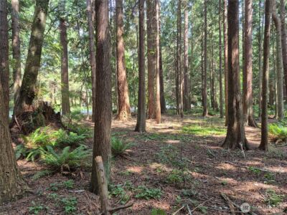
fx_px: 191
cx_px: 144
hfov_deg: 73.9
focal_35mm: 23
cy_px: 108
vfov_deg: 58.9
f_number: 1.8
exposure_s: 1/180
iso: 160
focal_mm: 5.4
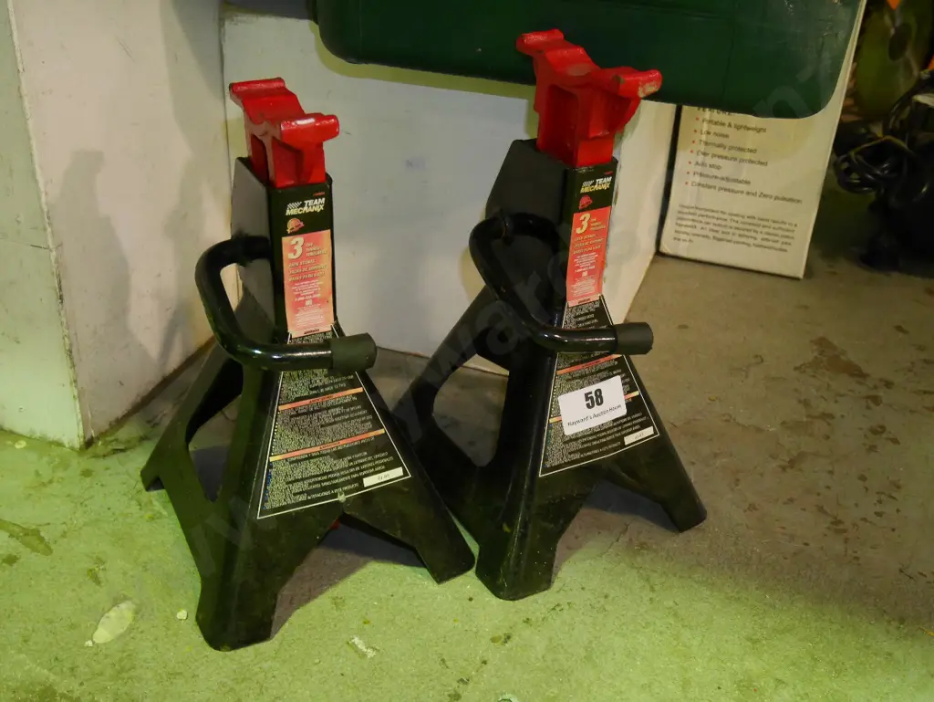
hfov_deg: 51.3
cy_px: 351
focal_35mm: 36
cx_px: 467
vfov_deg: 39.7
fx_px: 972
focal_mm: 18
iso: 3200
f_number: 4.2
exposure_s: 1/60
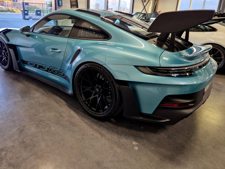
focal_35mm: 26
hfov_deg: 67.2
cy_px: 75
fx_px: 169
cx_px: 105
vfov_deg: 52.9
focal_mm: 5.4
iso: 250
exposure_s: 1/100
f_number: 1.8
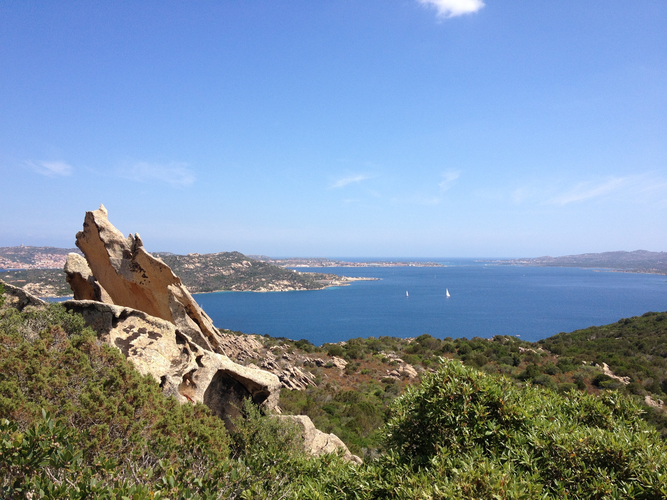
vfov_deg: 40.7
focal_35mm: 35
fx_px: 674
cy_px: 250
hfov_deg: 52.6
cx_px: 334
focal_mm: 4.28
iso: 50
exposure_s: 1/1534
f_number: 2.4
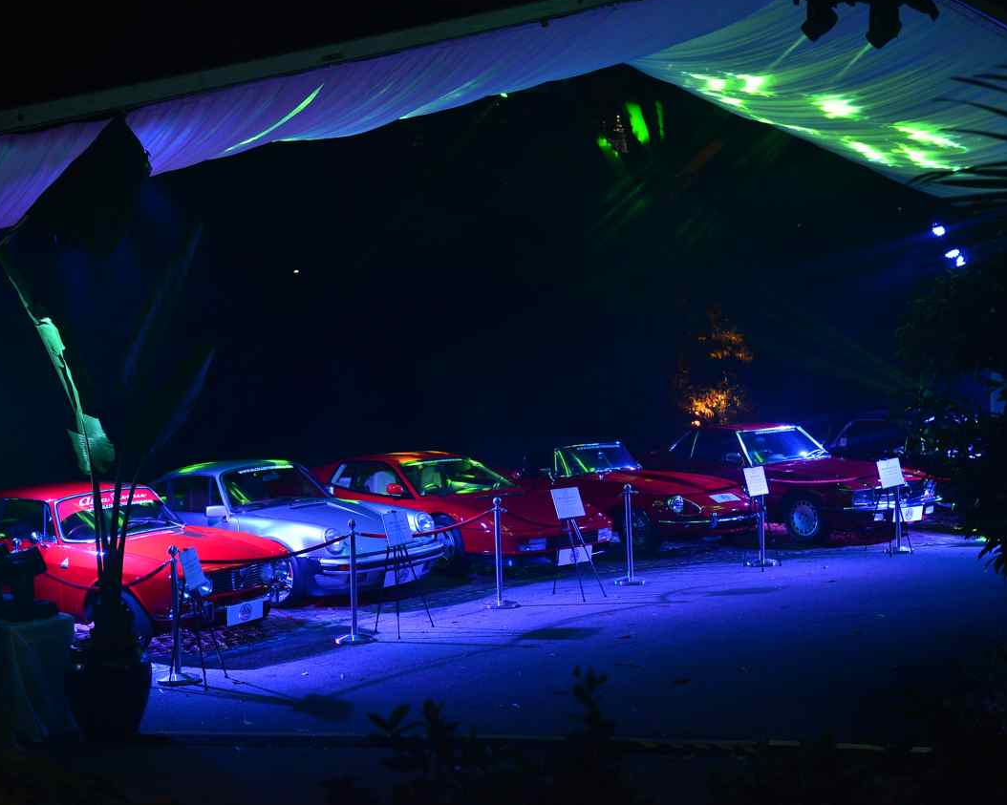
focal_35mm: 57
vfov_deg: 26.7
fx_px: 1699
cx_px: 538
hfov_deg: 33.0
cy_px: 401
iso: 1000
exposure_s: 1/160
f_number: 3.5
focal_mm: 50
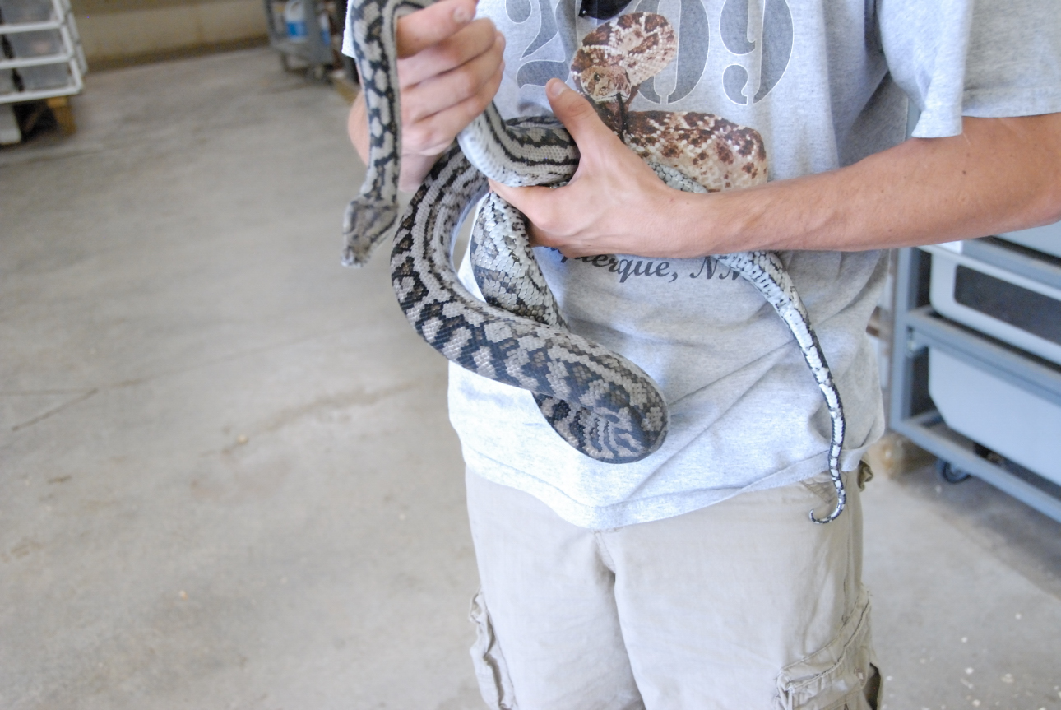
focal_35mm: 39
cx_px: 530
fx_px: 1151
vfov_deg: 34.3
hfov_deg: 49.5
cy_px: 355
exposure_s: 1/60
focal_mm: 26
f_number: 3.8
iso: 1600
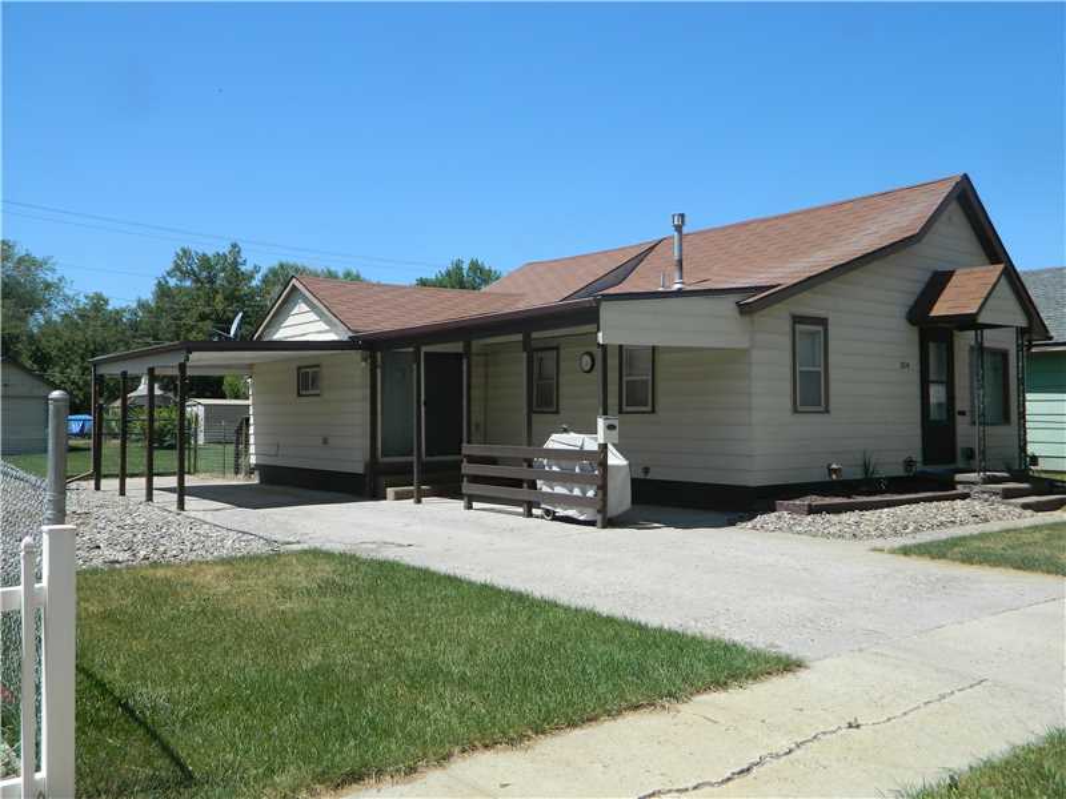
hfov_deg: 58.4
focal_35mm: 31
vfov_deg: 45.4
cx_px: 533
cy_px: 400
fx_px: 955
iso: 80
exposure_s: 1/1000
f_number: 3.2
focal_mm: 5.6
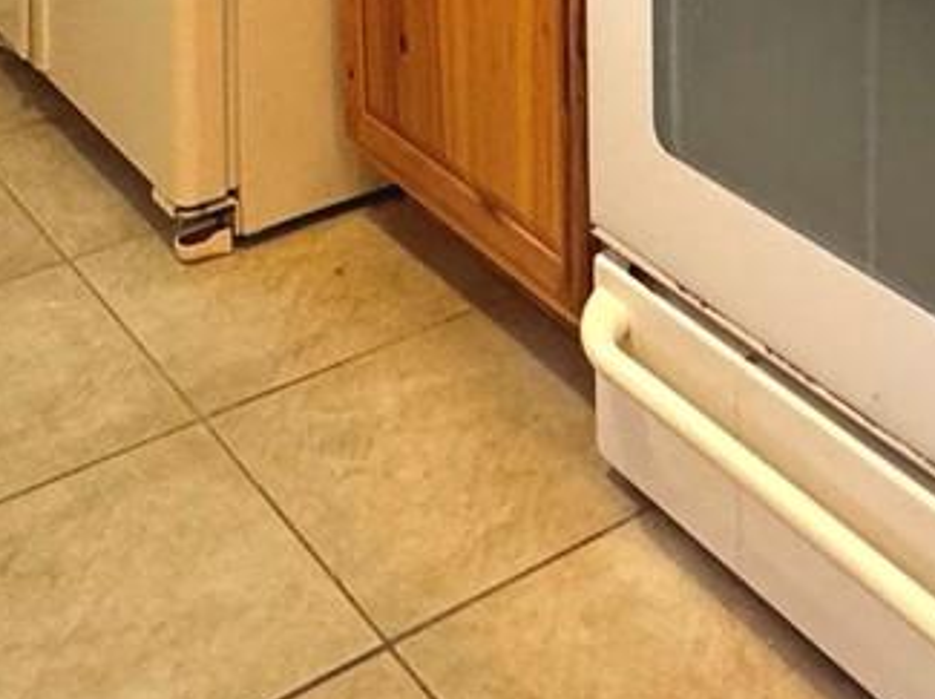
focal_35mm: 69
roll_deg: +0.0
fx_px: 1862
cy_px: -598
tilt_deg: -4.6
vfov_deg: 17.1
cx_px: 768
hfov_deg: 27.5
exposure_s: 1/60
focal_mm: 2.22
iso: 250
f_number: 2.2
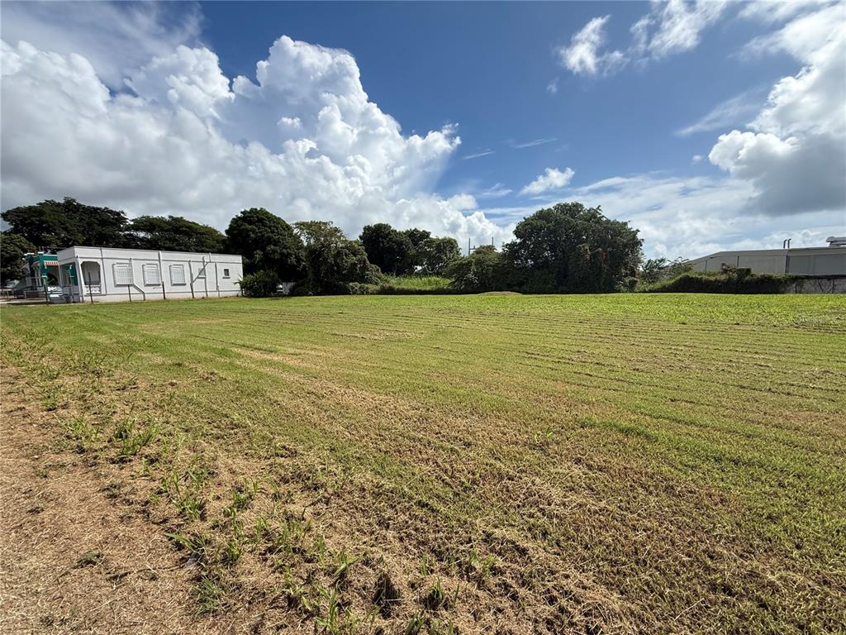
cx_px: 423
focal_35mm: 14
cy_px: 318
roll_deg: +1.6
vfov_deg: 85.7
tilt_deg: -5.5
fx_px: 342
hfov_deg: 102.1
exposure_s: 1/2976
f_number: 2.2
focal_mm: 2.22
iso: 50
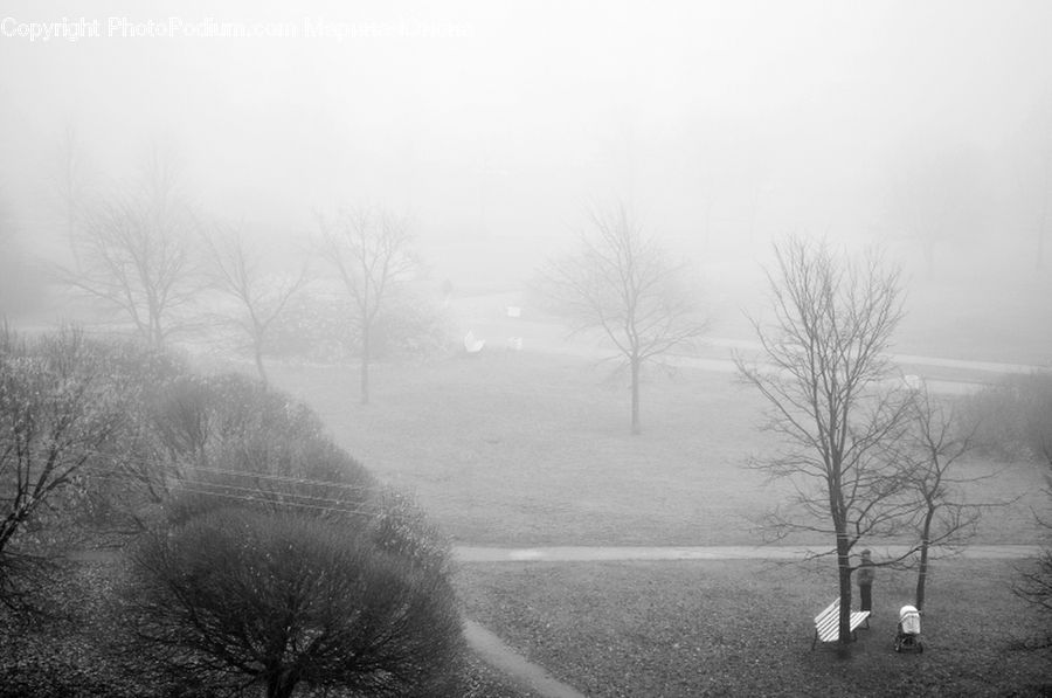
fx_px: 2407
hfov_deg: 24.7
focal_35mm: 82
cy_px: 349
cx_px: 526
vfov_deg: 16.5
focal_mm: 55
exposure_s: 1/25
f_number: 5.6
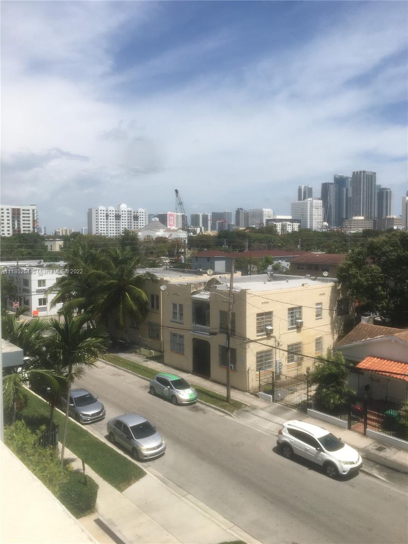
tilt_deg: -1.6
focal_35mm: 29
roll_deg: +0.8
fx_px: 456
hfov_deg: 48.2
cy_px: 272
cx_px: 204
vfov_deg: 61.7
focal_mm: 4.15
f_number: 2.2
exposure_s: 1/2653
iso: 25
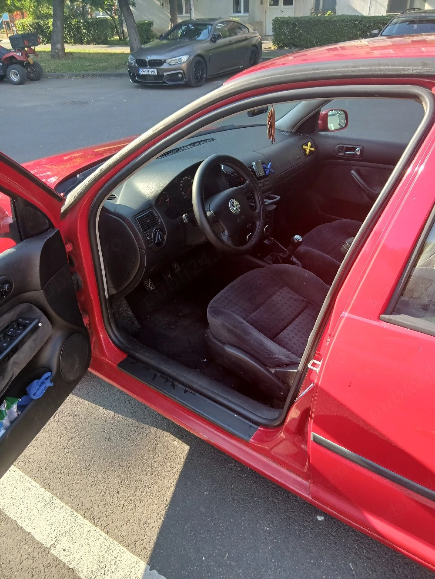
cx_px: 218
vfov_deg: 67.3
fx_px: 436
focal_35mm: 26
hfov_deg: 53.1
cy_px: 290
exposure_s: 1/101
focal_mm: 3.98
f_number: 1.8
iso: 32
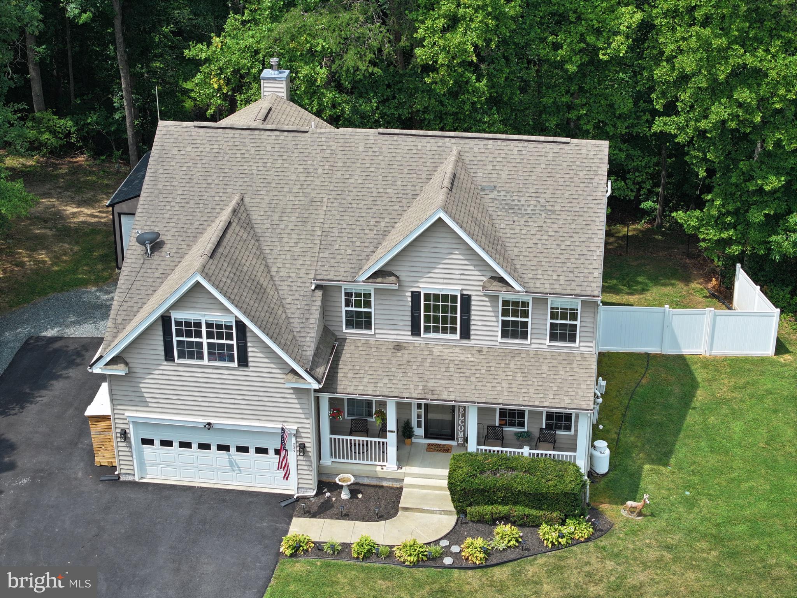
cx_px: 398
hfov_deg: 27.8
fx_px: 1612
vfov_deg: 21.0
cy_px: 299
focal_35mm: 70
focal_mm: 19.35
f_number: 2.8
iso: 110
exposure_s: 1/800
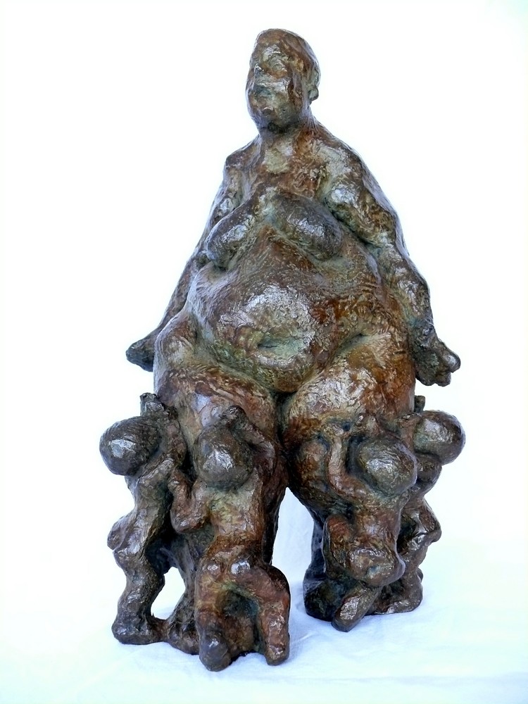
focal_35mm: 35
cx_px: 264
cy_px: 352
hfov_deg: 40.7
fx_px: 712
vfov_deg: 52.6
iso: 400
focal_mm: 7.4
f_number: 3.2
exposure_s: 1/100
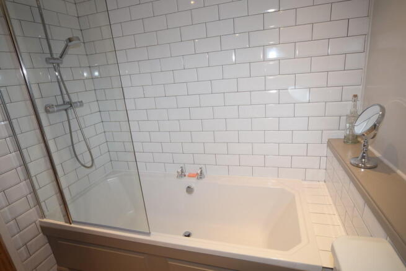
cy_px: 136
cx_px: 203
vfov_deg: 67.4
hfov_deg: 90.0
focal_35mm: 18
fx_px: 203
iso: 800
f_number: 5
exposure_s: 1/100
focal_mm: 12
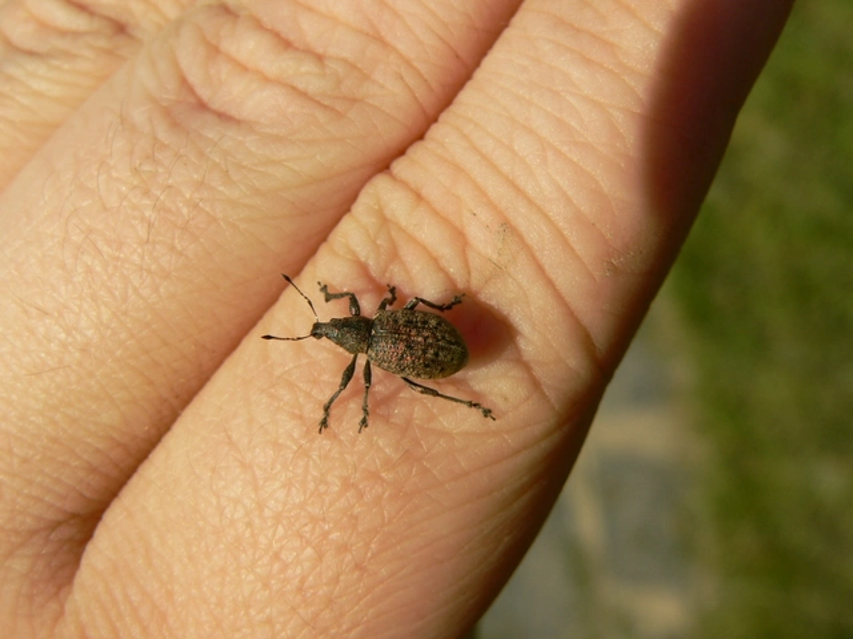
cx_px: 426
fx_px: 1602
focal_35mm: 65
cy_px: 320
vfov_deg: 22.6
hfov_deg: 29.8
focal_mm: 10.7
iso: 80
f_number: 5.6
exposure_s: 1/500
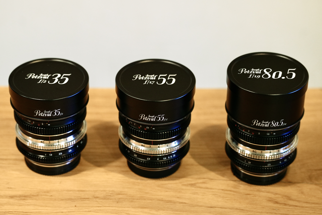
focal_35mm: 94
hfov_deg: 21.8
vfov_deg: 14.6
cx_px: 161
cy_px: 108
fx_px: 838
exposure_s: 1/80
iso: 2000
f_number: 3.5
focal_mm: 93.7
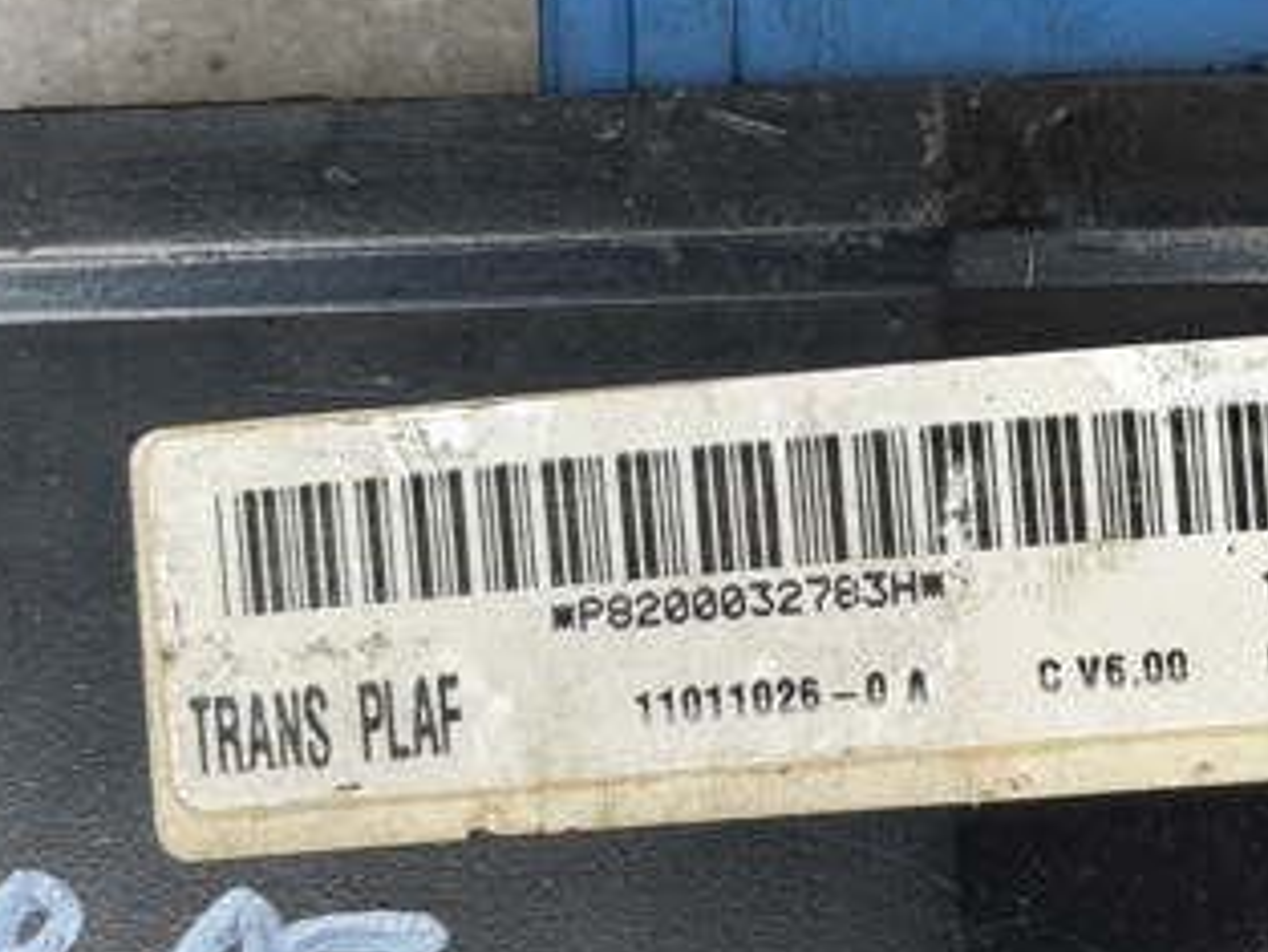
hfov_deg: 20.0
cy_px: 549
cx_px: 786
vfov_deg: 15.1
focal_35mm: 98
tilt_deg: -84.7
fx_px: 3591
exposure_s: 1/129
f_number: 1.78
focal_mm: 6.76
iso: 50
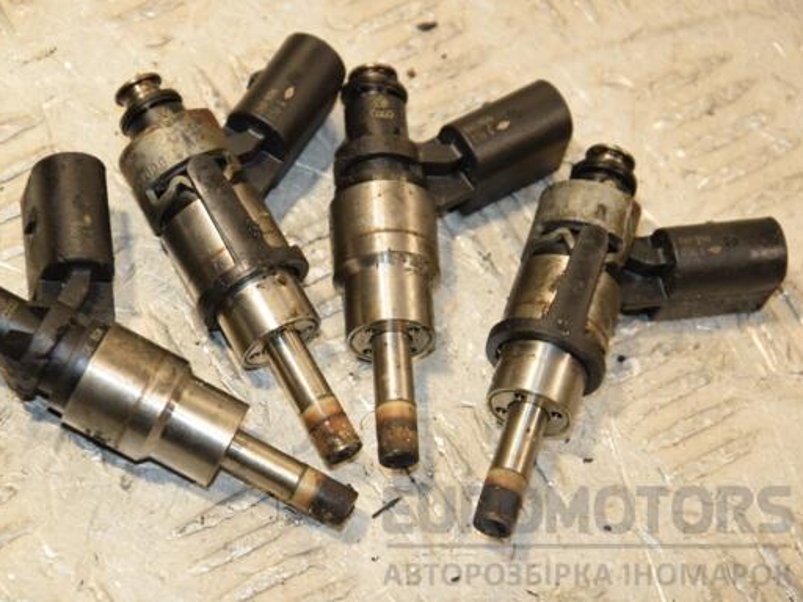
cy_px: 301
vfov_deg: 8.4
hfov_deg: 11.1
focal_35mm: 178
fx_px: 4119
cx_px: 353
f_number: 7.1
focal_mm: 105
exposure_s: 1/200
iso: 800
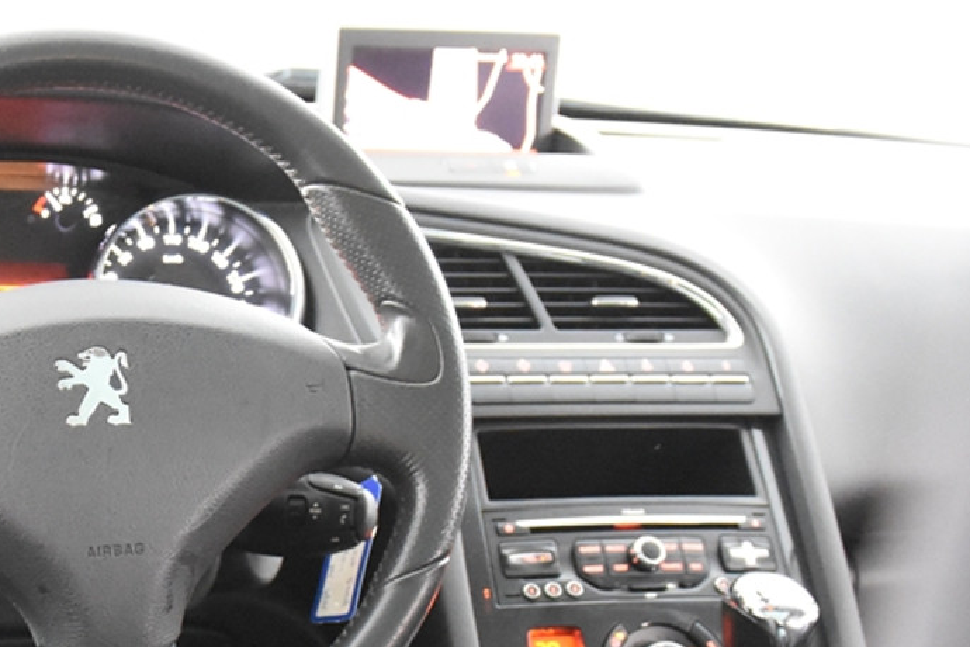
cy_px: 562
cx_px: 18
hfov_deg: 26.4
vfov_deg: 18.4
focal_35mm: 73
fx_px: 1967
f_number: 3
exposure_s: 1/40
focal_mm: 24
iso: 10000
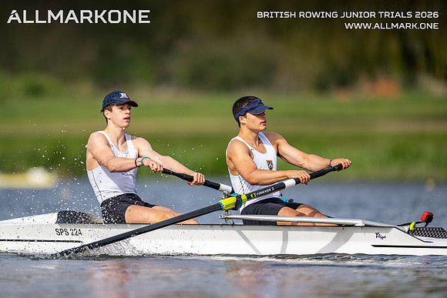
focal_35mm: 600
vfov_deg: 2.3
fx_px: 7451
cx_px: 224
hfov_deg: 3.4
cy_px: 149
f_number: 4
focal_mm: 600
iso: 250
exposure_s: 1/2500
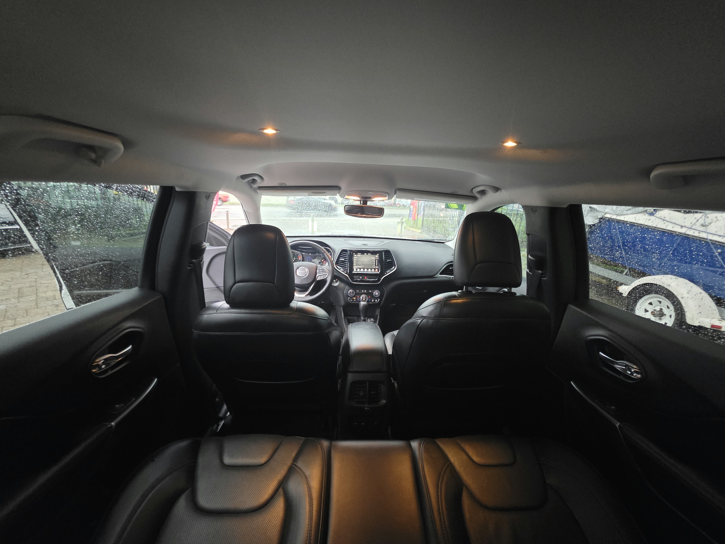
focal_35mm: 13
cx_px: 362
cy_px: 272
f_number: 1.9
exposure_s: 1/37.9
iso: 1000
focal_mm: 2.2
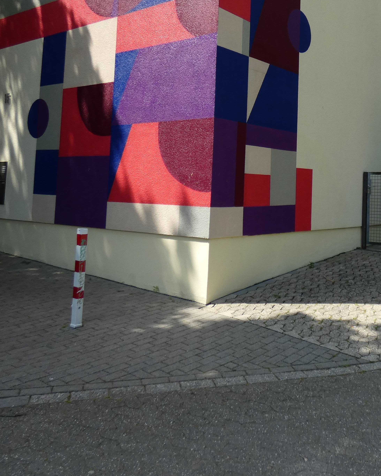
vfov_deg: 50.6
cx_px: 304
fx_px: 493
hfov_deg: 40.5
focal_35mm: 35
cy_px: 159
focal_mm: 3.6
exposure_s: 1/800
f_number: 2.8
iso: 80
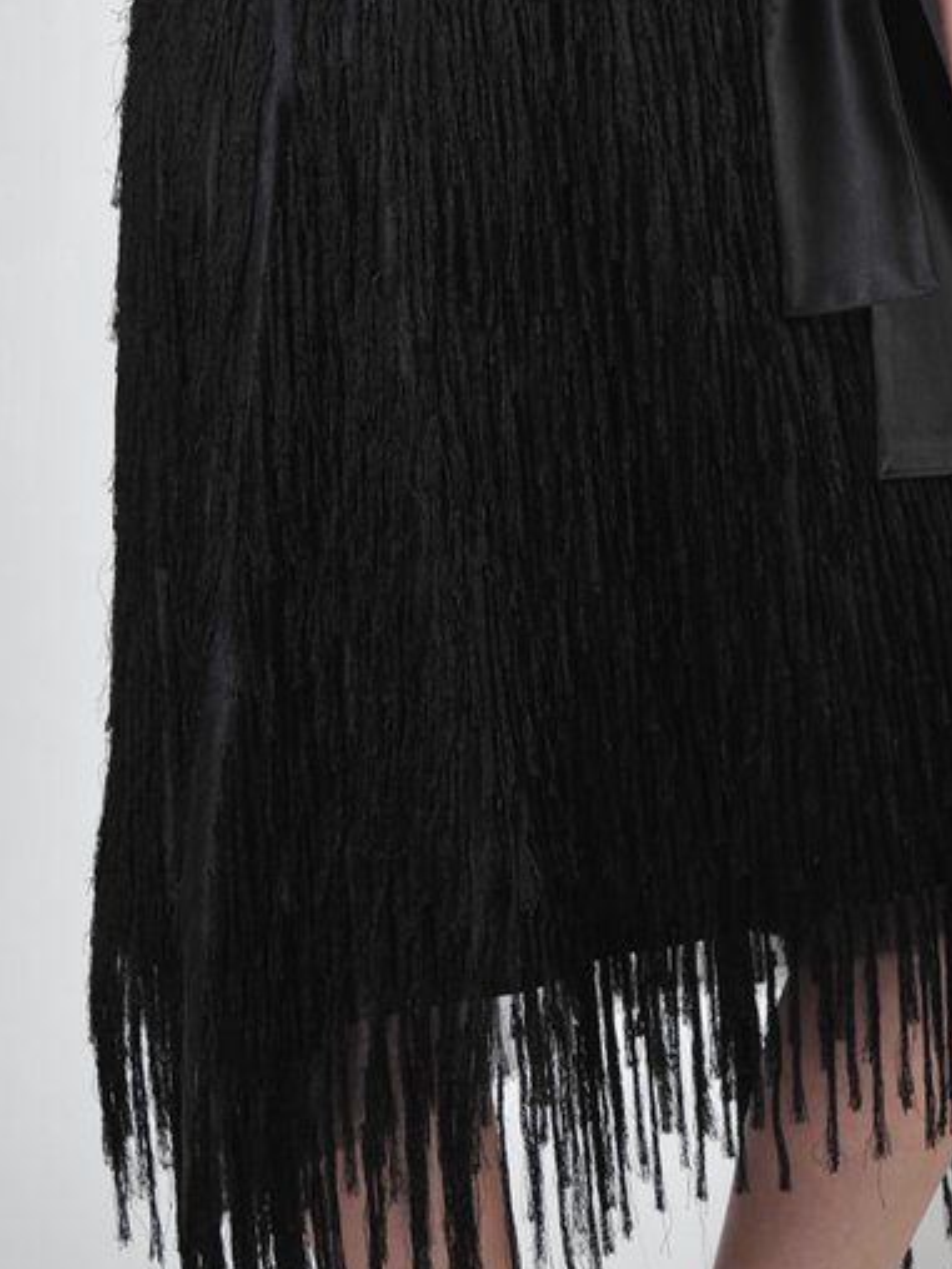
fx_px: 7774
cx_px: 611
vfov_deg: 9.3
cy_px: 100
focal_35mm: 212
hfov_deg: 7.0
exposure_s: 1/200
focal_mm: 70
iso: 400
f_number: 4.5
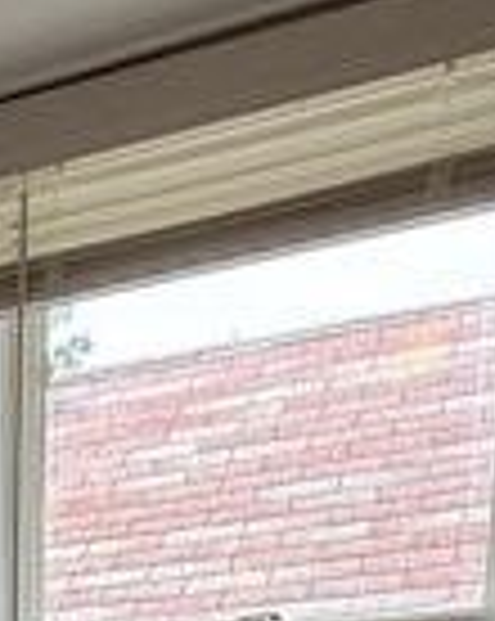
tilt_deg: -12.9
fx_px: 1523
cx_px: -371
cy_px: 1143
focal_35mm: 83
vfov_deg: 18.0
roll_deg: +3.2
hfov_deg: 15.9
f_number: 2.2
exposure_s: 1/99
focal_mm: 2.22
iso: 64
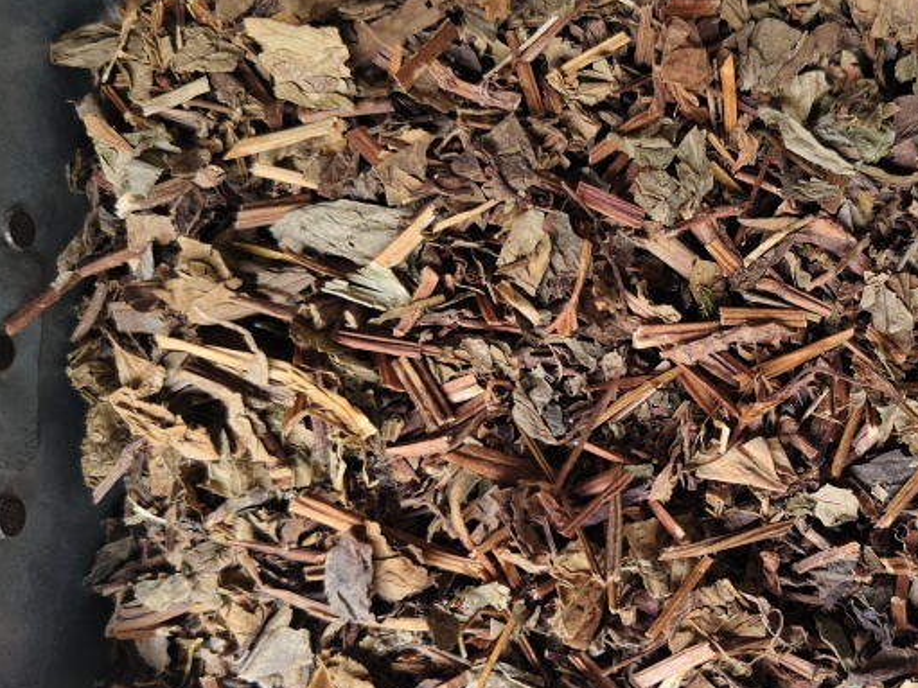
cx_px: 701
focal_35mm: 36
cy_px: 375
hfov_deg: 49.1
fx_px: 954
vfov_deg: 39.6
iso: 203
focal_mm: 5.56
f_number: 1.88
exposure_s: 1/100
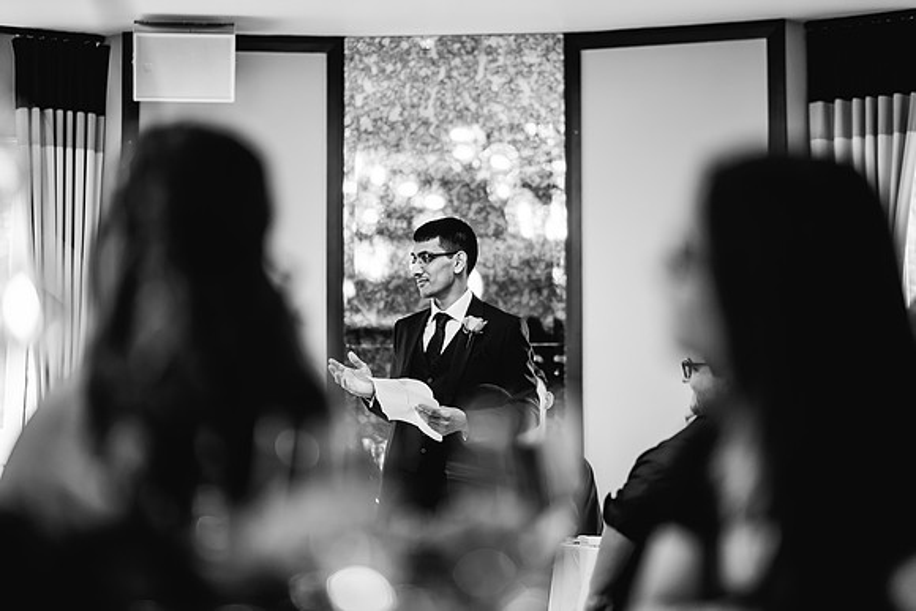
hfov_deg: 23.5
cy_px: 306
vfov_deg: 15.8
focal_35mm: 87
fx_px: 2203
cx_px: 458
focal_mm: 85
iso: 640
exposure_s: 1/250
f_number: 1.4
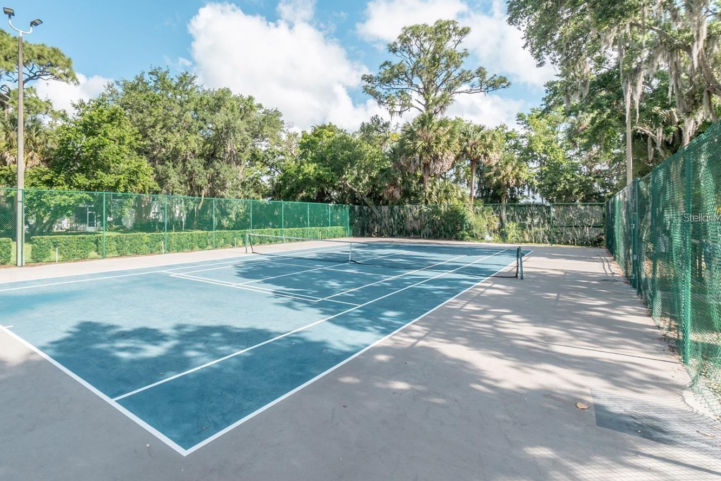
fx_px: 360
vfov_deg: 67.2
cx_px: 302
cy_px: 217
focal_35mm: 18
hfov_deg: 89.3
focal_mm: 10
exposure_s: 1/200
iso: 320
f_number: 11
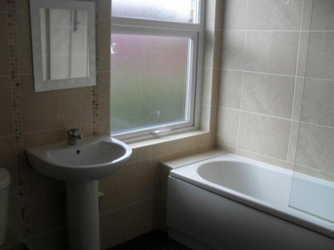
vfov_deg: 40.7
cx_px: 167
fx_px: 338
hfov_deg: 52.6
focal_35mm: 35
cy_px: 125
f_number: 3.2
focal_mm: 6.3
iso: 100
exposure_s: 1/90
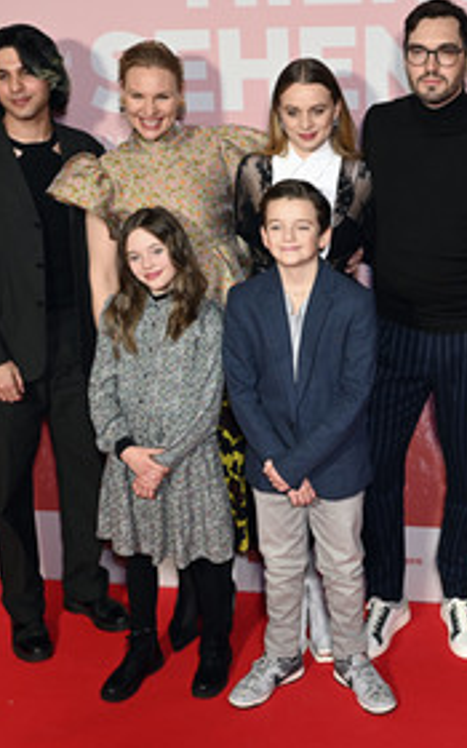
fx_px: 937
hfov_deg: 26.5
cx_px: 466
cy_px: 374
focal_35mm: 46
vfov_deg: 43.5
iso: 500
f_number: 4
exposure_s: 1/100
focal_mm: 28
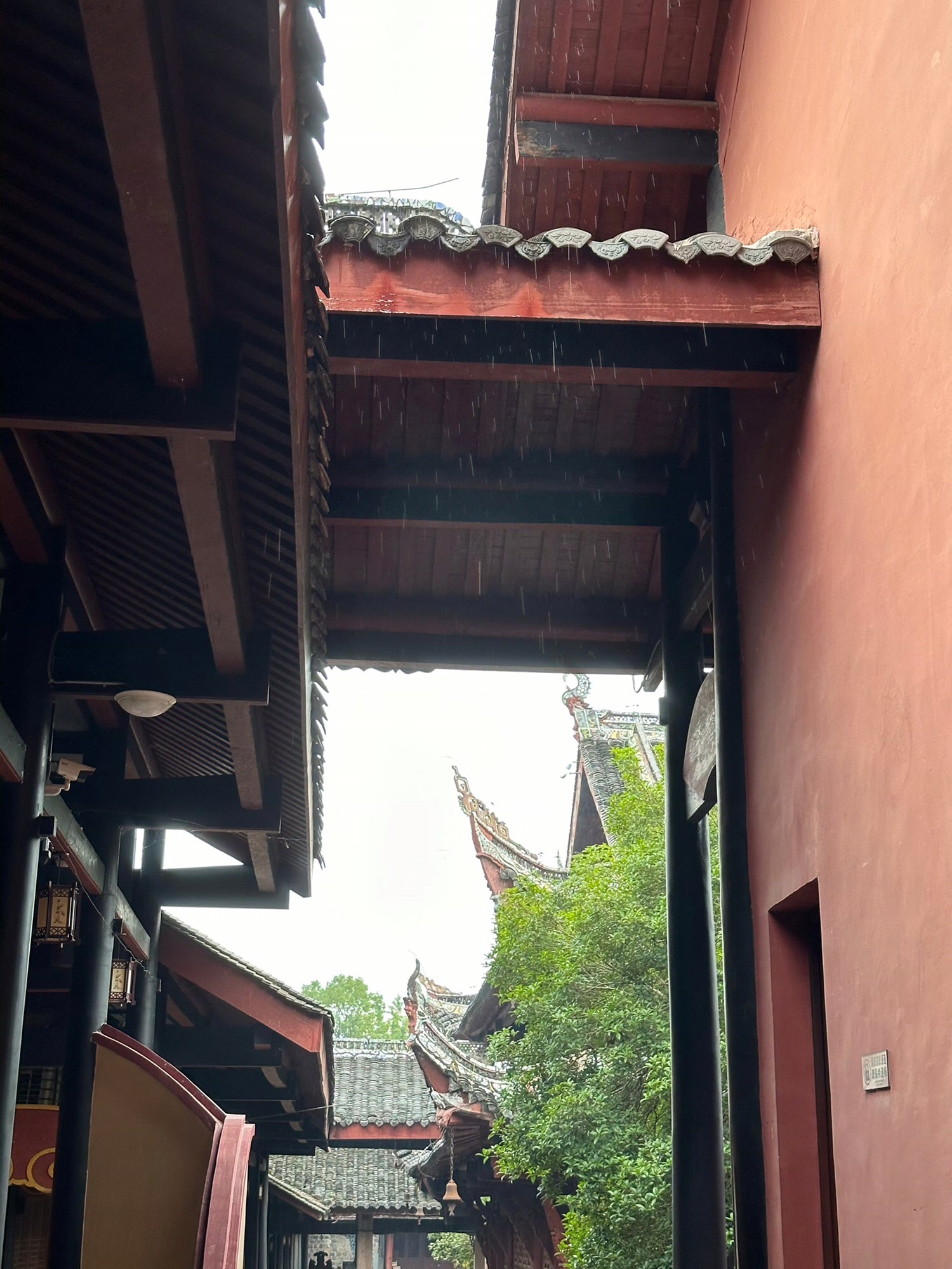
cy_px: 634
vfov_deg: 39.7
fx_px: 1760
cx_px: 476
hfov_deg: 30.3
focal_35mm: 48
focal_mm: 6.86
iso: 80
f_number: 1.78
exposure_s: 1/119
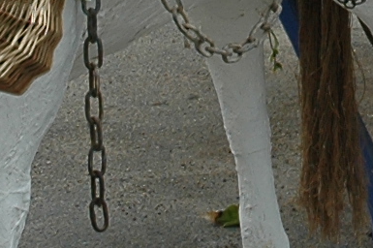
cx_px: 360
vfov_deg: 4.6
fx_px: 3032
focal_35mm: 293
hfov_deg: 7.0
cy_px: -304
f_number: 7.1
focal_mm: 25
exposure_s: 1/200
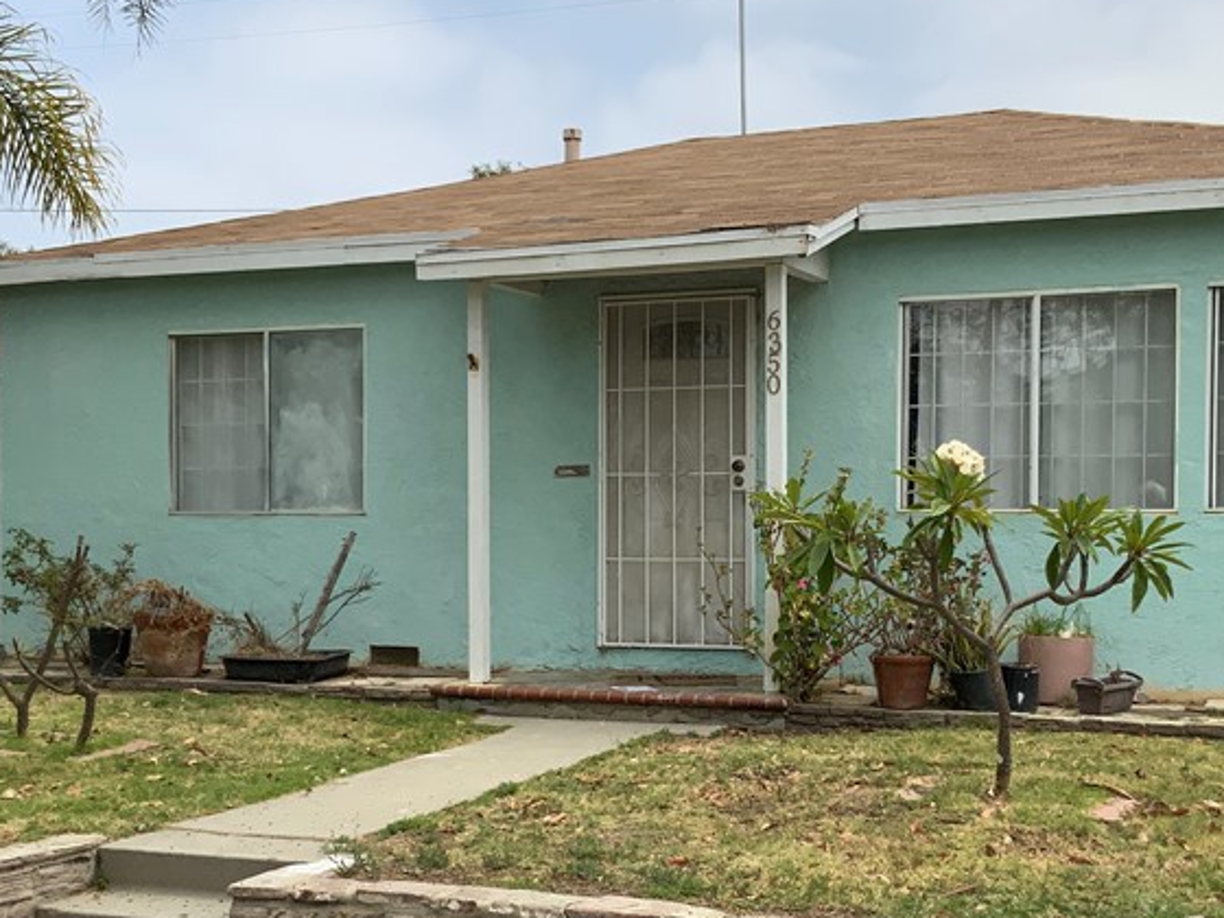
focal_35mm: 53
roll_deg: +0.2
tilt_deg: -1.6
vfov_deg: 27.4
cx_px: 623
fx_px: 1874
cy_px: 564
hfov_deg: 36.2
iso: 16
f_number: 1.8
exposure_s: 1/2320
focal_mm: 3
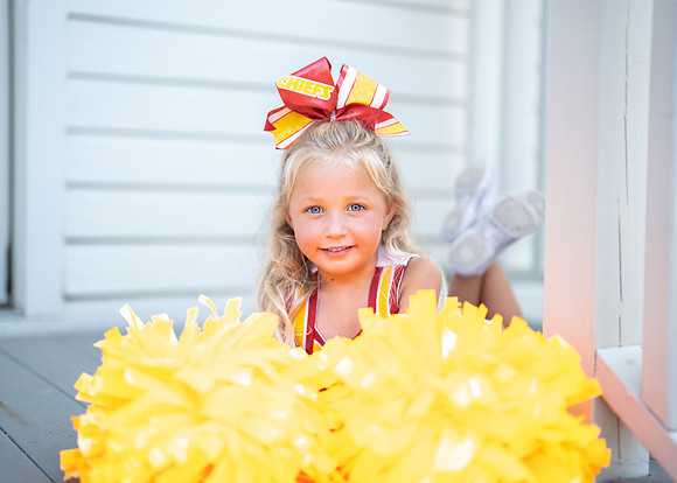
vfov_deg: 26.1
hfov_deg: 36.0
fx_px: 1042
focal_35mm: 54
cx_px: 333
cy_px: 237
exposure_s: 1/2000
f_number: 1.2
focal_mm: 50
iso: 100
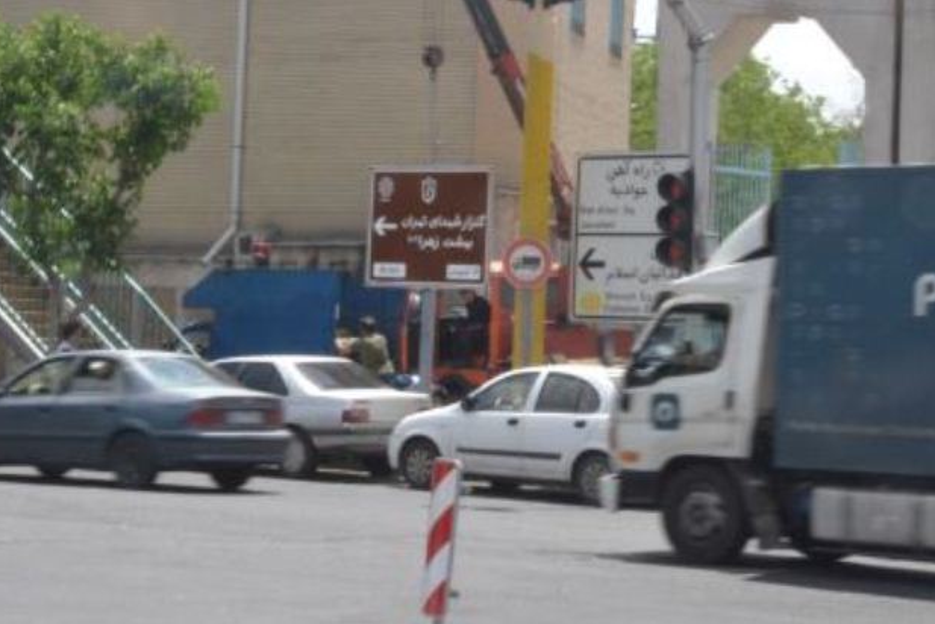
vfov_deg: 11.0
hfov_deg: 16.4
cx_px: 359
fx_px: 3248
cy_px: 154
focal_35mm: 125
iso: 800
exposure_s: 1/50
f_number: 32
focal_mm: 50
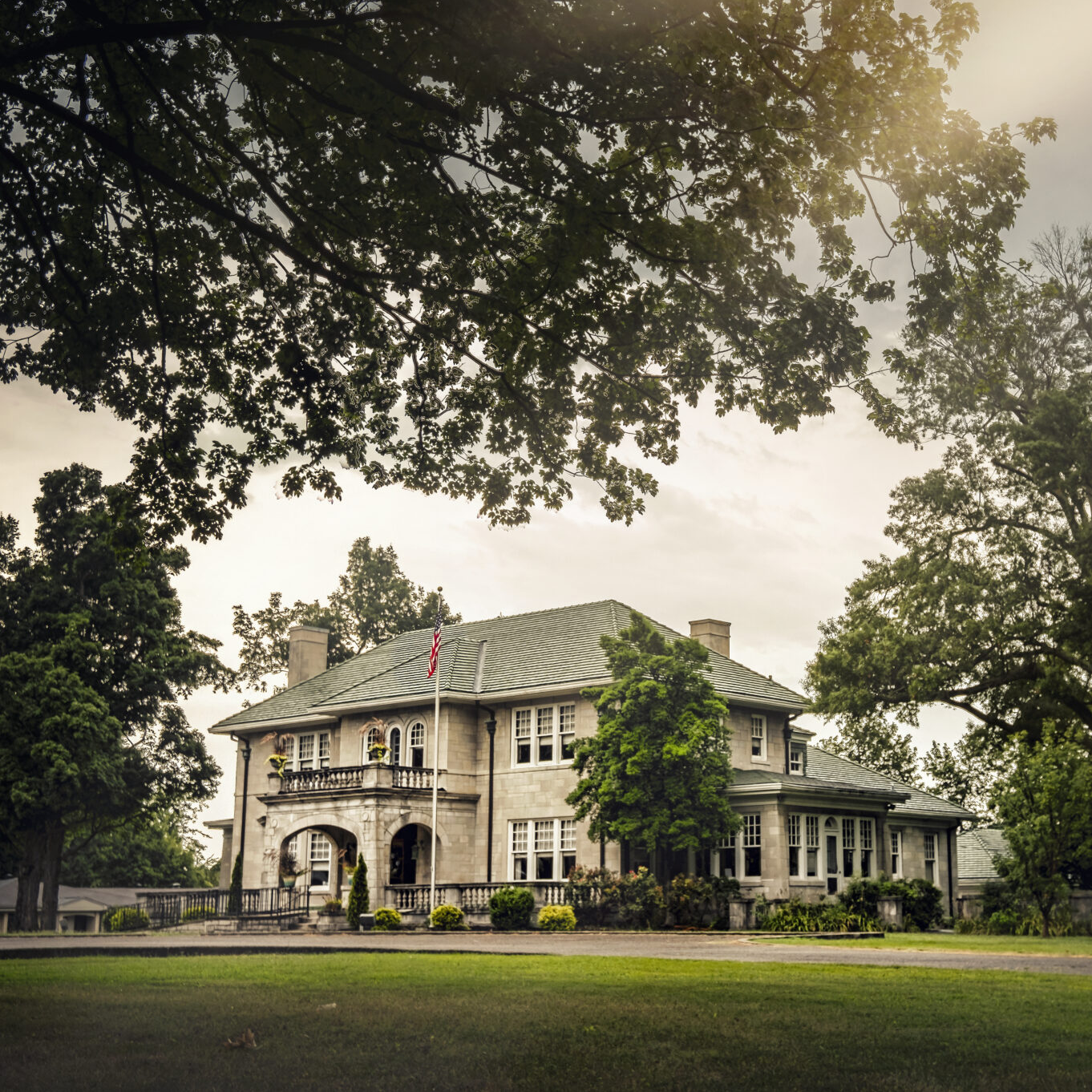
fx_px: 1642
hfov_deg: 36.3
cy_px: 546
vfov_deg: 36.8
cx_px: 744
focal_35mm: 46
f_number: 18
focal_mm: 24
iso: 100
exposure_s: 1/15
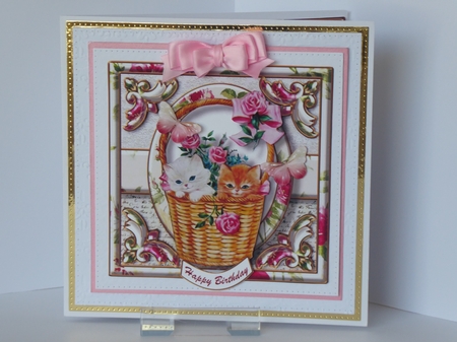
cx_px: 228
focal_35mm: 117
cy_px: 171
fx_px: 1544
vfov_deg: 12.7
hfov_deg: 16.8
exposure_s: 1/60
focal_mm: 19
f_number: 5.1
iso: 160
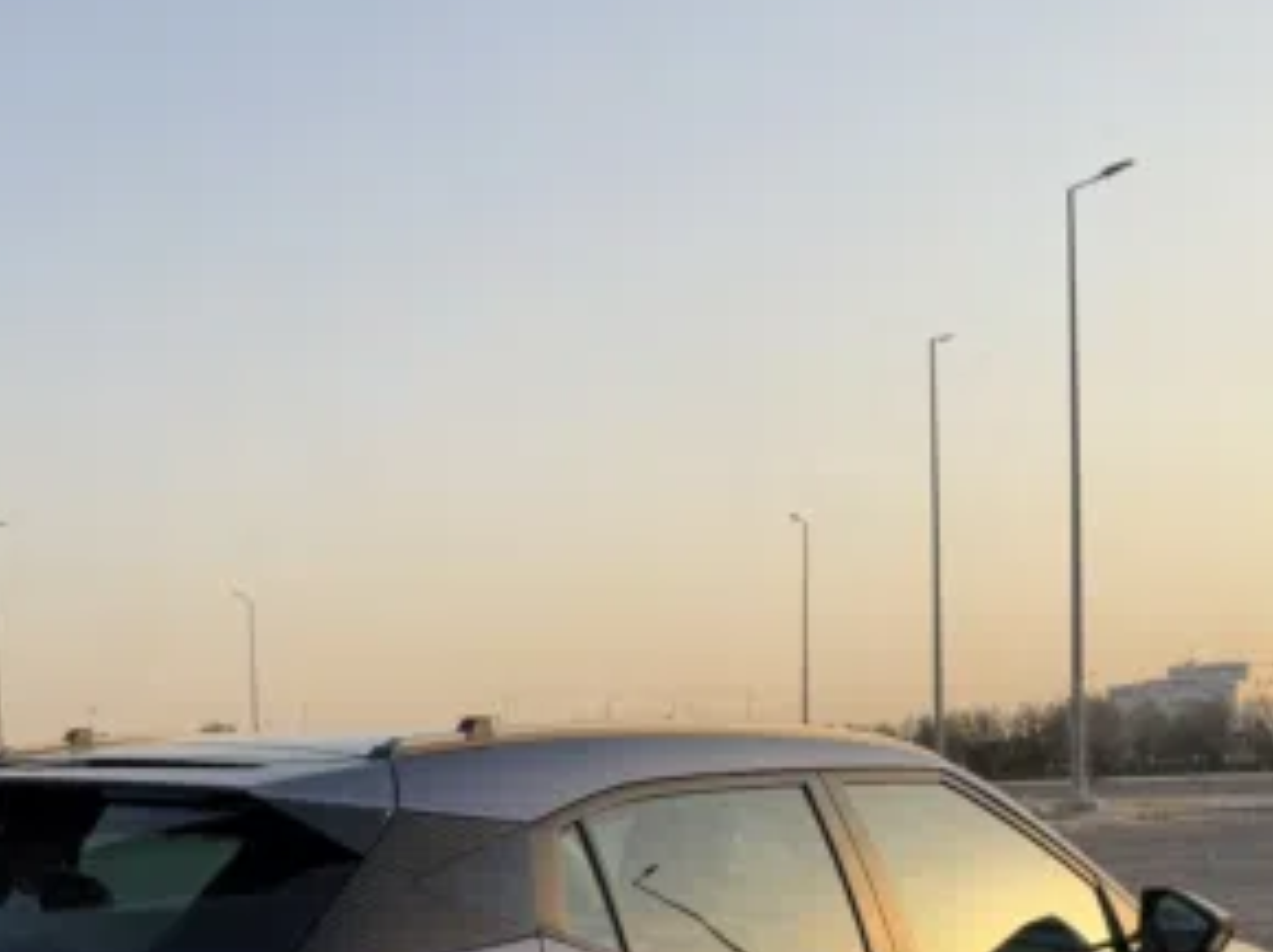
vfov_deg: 26.1
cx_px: 378
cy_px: 948
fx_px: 1947
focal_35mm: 53
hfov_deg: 35.7
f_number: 1.78
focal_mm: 6.76
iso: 80
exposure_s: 1/1770
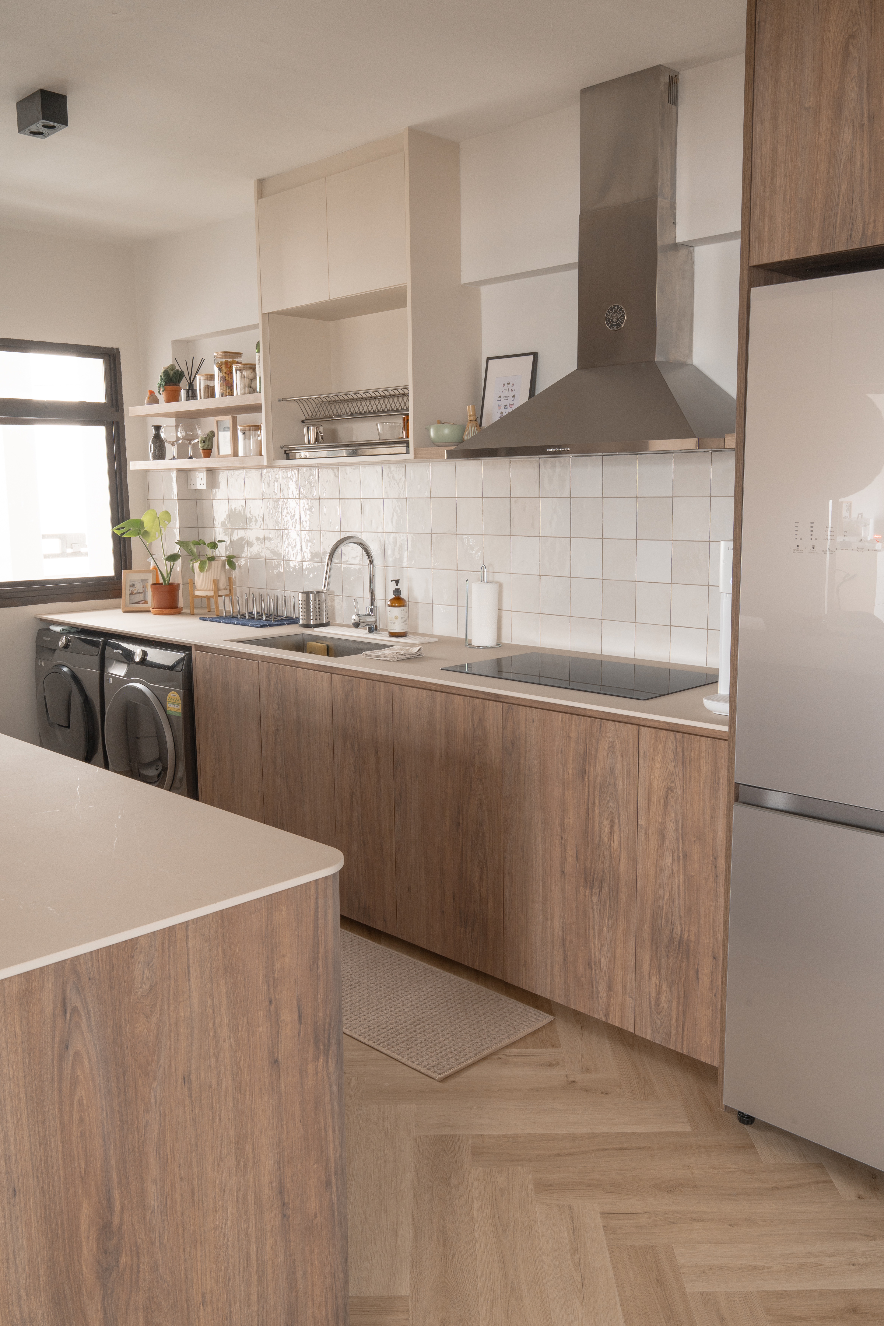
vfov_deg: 62.4
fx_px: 1094
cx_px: 442
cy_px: 663
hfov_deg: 44.0
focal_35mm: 30
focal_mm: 29.7
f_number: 16
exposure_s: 3.2
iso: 200
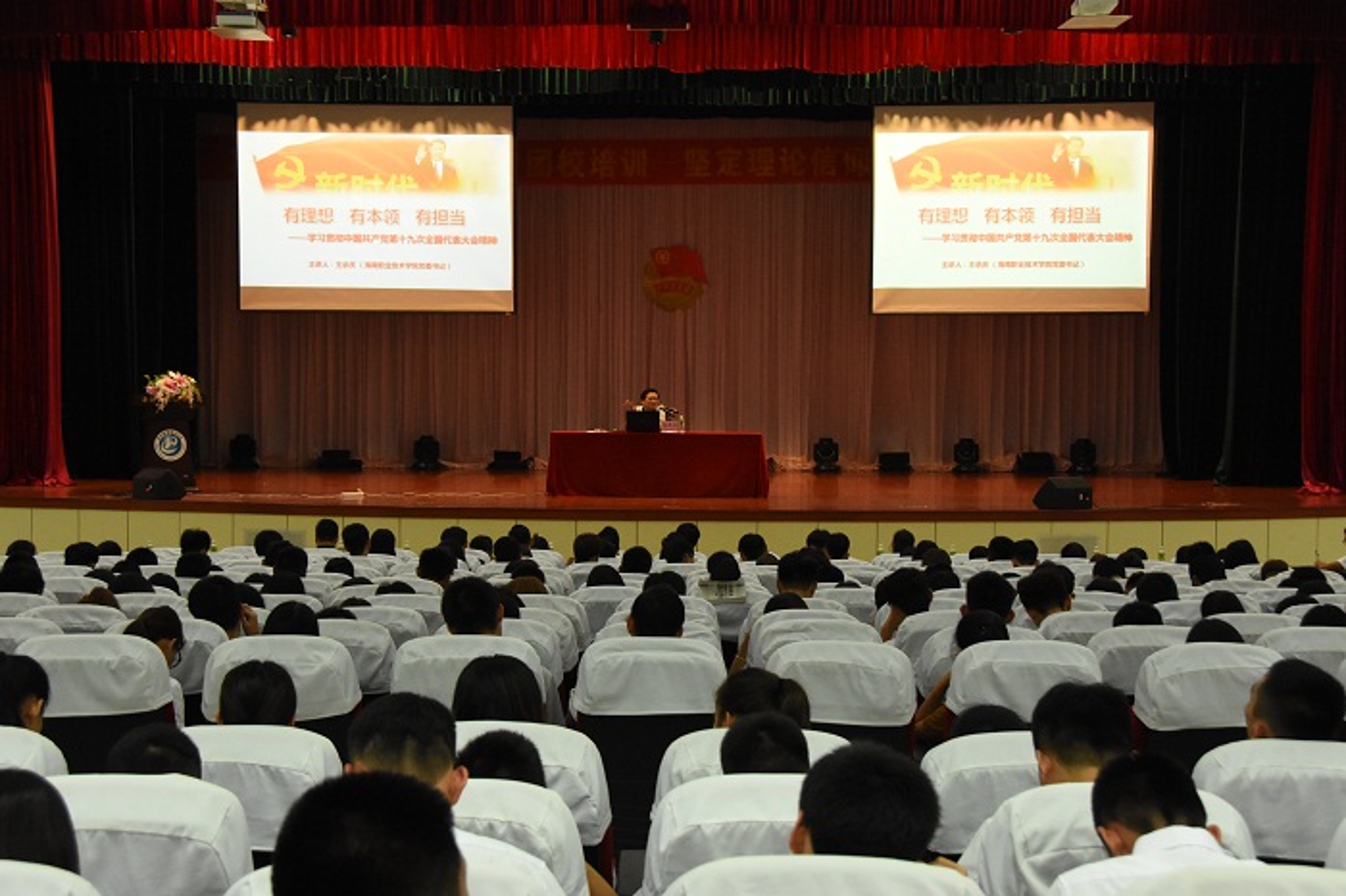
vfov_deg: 25.7
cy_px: 448
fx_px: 1962
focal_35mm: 52
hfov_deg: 37.9
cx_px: 673
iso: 3200
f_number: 5.6
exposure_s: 1/100
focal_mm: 35
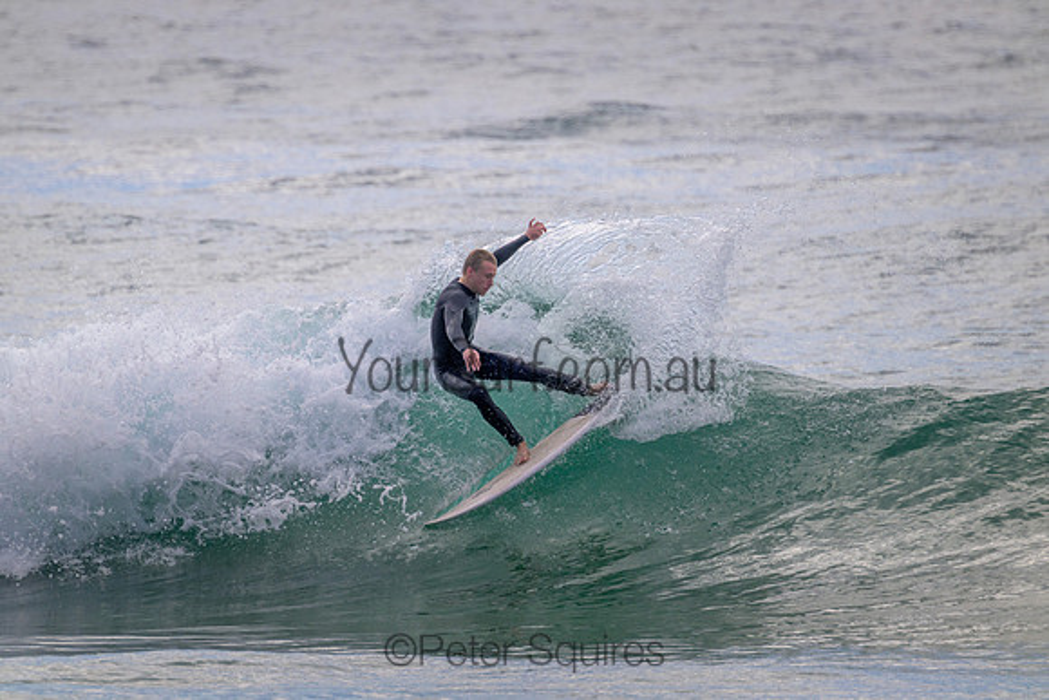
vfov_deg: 1.7
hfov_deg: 2.6
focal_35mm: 800
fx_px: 23315
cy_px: 350
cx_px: 524
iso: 900
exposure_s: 1/2000
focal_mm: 800
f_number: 11
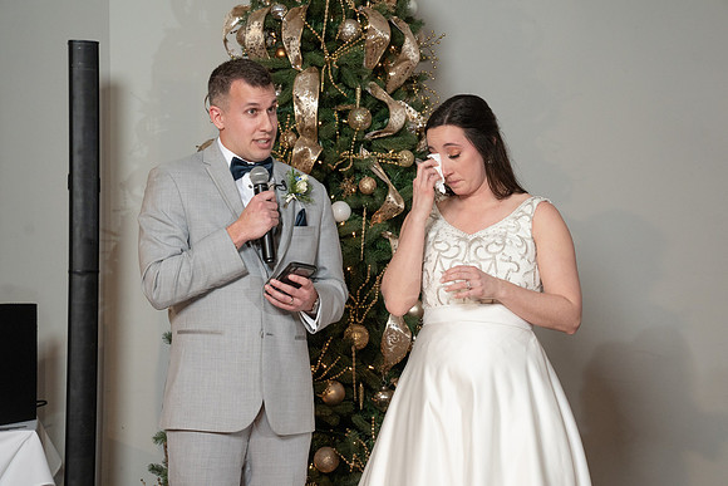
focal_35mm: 73
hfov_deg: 27.6
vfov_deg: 18.6
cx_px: 354
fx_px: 1482
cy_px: 250
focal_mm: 70
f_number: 5.6
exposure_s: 1/200
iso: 2000
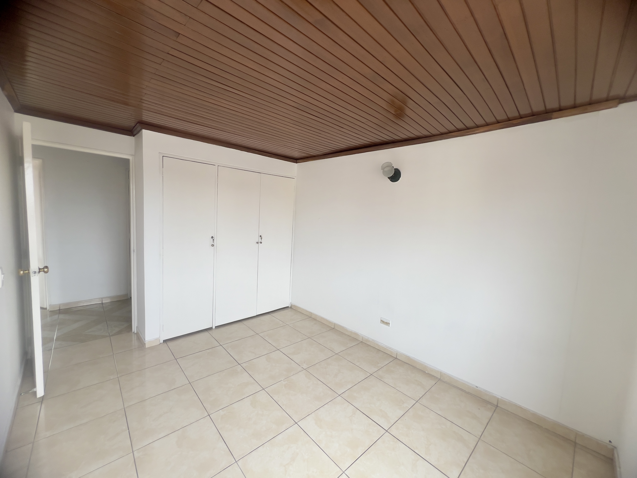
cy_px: 239
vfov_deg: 89.9
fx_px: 239
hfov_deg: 106.2
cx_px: 318
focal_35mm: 13
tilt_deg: -5.8
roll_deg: -2.6
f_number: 1.8
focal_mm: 1.57
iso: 32
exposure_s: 1/99
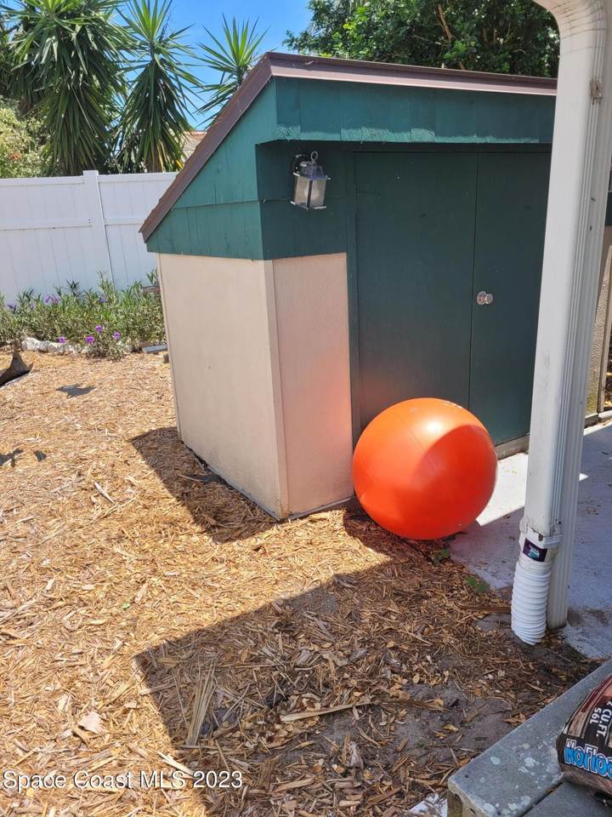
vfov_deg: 67.3
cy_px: 408
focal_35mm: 26
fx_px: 613
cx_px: 306
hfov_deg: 53.1
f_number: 1.8
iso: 40
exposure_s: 1/1402
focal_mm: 5.4
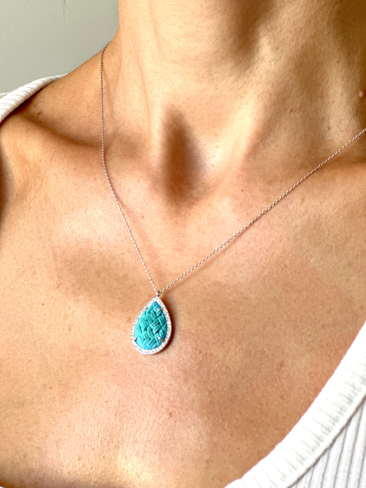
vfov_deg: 25.3
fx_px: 1086
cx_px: 183
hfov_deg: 19.1
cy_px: 244
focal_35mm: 77
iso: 125
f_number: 2.8
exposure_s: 1/121
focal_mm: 9
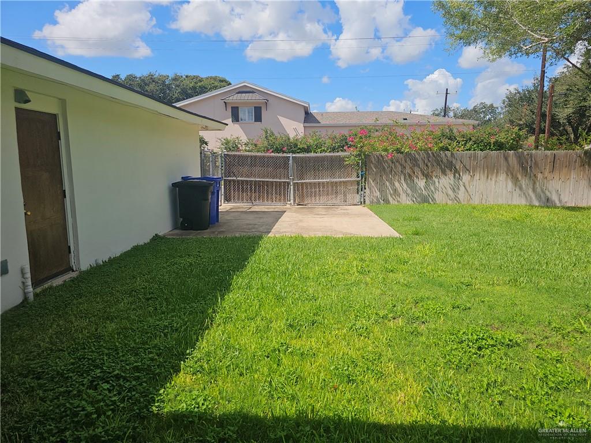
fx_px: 393
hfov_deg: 73.9
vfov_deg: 58.9
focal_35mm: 23
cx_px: 296
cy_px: 222
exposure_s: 1/1000
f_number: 1.7
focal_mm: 6.3
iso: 10
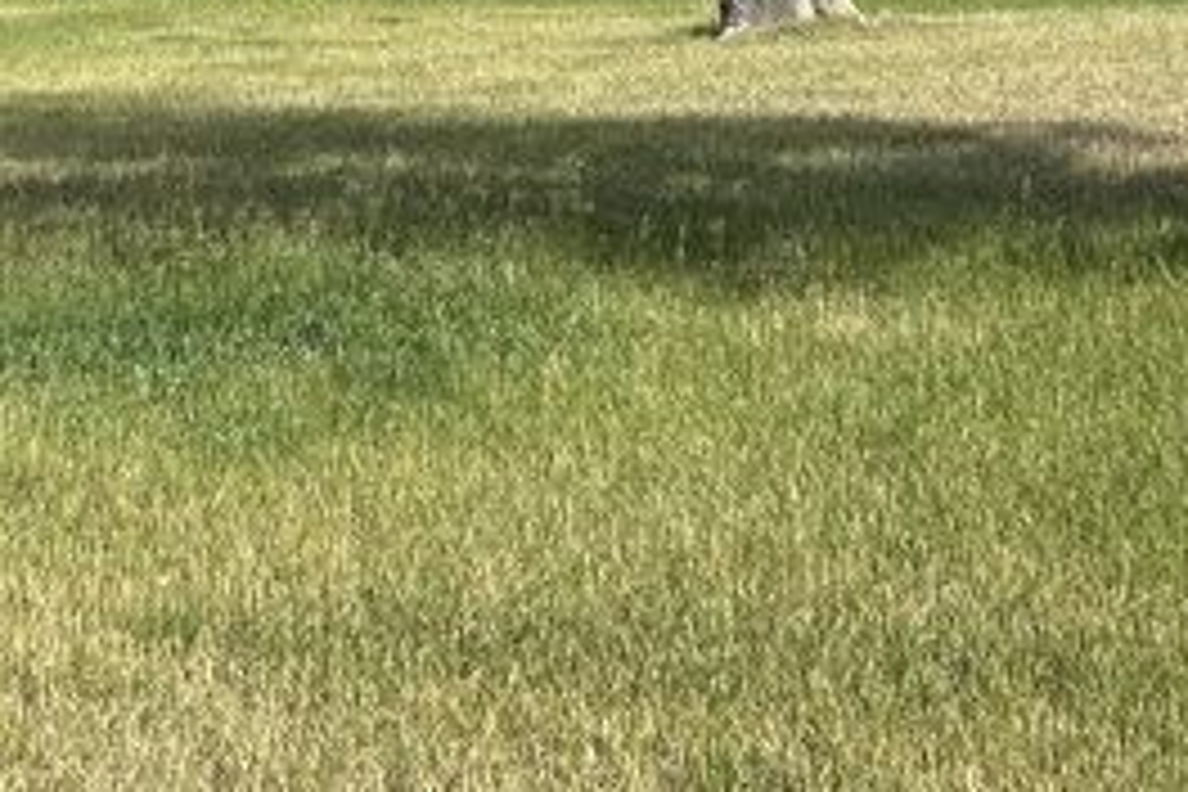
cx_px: -14
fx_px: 2706
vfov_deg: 15.4
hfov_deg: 23.7
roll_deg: -1.0
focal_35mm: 82
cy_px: -405
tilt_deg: +6.5
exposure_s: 1/2045
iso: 50
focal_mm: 5.7
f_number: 1.5
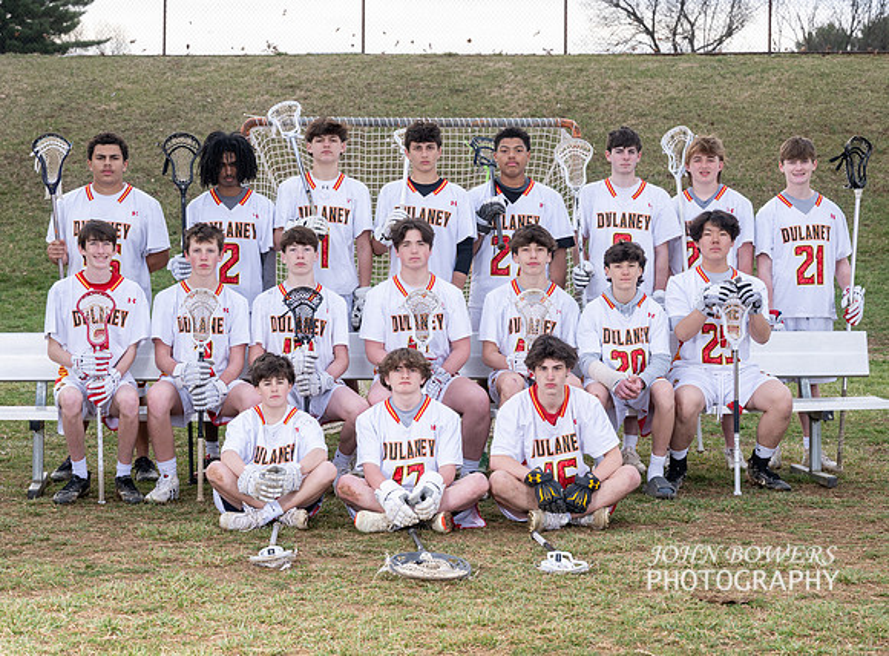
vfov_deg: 16.1
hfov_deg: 21.7
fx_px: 2321
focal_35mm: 91
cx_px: 470
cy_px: 348
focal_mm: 77
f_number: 7.1
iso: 250
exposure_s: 1/200
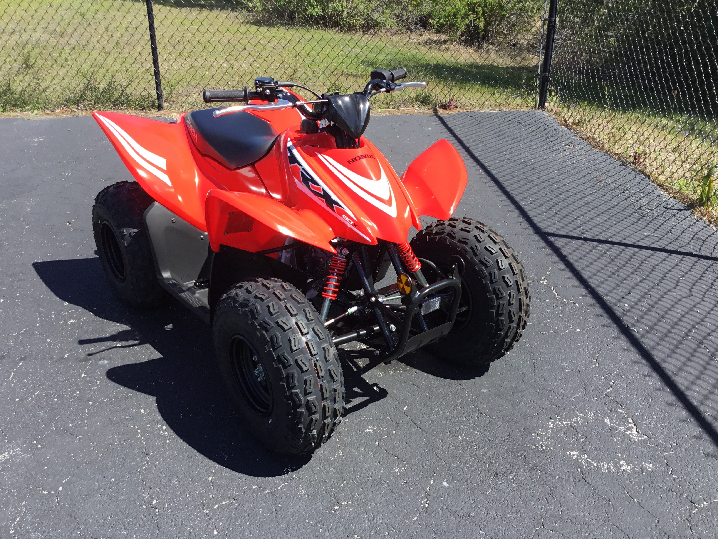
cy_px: 270
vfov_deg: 44.2
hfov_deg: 56.8
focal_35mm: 32
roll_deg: -0.3
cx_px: 352
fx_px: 664
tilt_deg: -24.8
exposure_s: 1/631
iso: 25
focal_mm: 3.3
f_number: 2.4
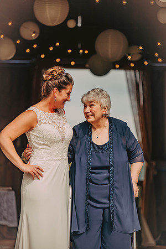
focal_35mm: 160
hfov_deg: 8.6
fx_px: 1107
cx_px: 83
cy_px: 124
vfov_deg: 12.8
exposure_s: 1/3200
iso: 200
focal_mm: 160
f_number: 2.8
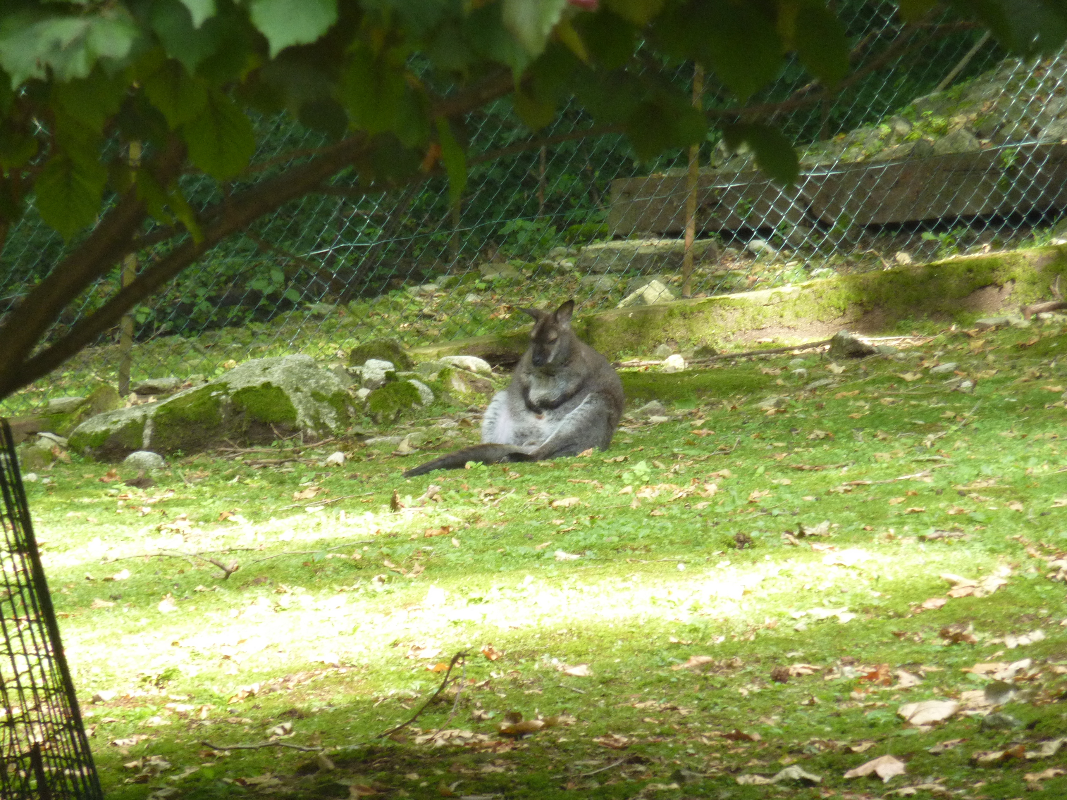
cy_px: 400
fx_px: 9247
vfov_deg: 5.0
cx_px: 534
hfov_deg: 6.6
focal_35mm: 300
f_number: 4.9
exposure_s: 1/60
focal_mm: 49.2
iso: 200
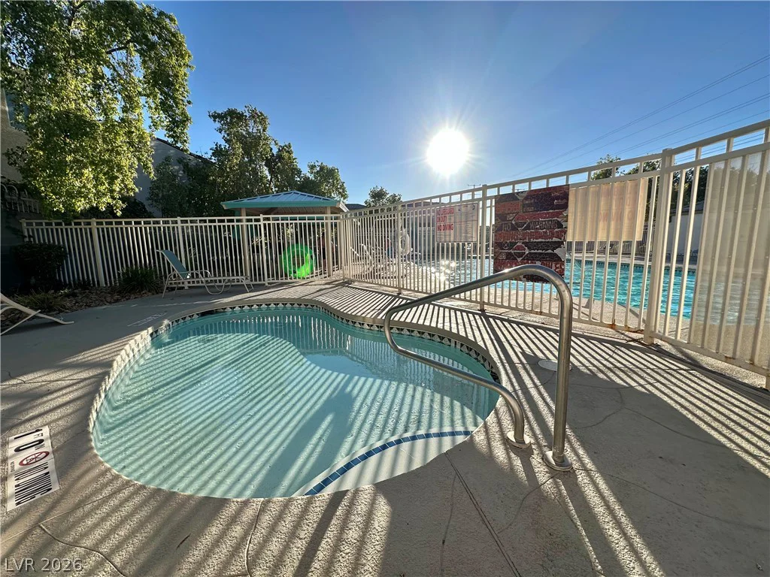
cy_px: 288
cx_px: 385
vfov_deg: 85.7
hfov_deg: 102.1
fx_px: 311
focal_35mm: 14
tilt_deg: -8.7
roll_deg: +0.5
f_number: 2.2
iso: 40
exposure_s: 1/1092
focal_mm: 2.22
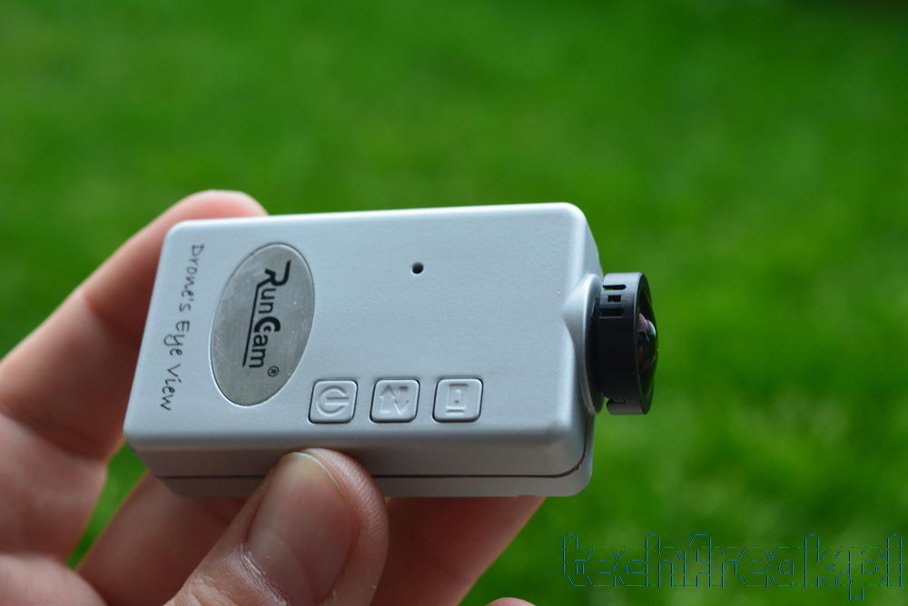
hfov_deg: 29.9
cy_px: 303
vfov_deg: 20.2
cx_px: 454
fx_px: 1703
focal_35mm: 68
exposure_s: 1/30
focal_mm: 45
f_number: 9
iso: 400
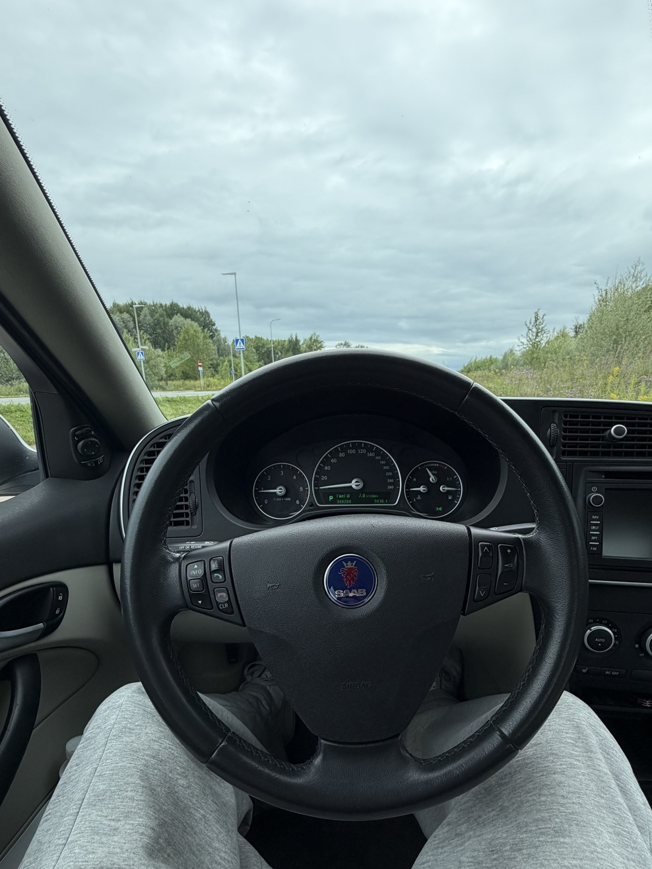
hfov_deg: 74.6
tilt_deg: -16.9
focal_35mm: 17
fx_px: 427
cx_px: 348
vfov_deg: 89.8
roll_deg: +0.5
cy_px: 523
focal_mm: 2.22
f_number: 2.2
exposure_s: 1/502
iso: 50
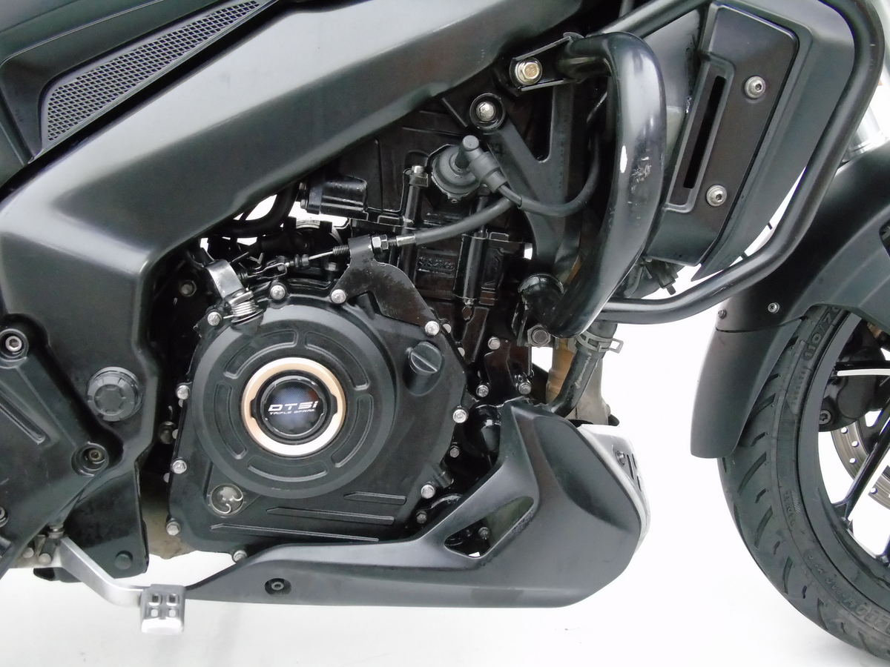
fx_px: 874
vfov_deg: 41.8
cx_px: 445
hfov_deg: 54.0
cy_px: 334
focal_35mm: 34
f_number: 3.8
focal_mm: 6.1
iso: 800
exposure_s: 1/30
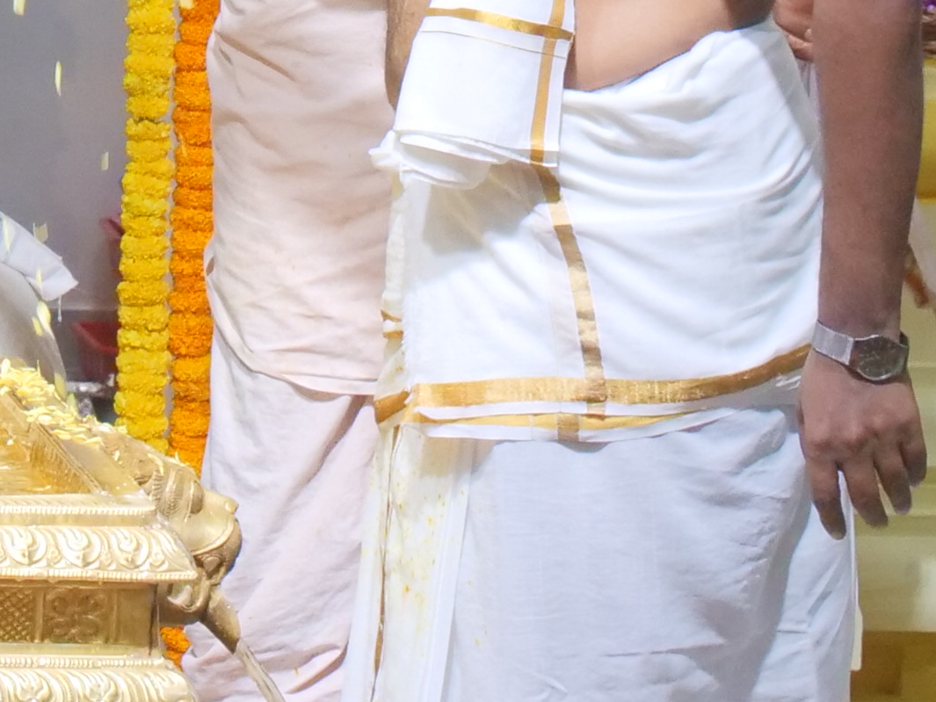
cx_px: -519
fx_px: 6842
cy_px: -488
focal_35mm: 253
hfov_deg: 7.7
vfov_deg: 5.8
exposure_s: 1/125
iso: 1600
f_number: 6.3
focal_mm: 26
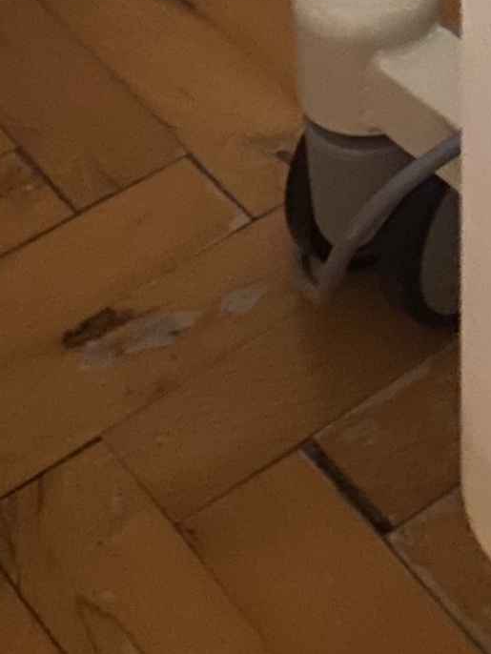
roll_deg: -3.3
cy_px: -106
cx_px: 709
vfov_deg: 19.2
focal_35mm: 97
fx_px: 1833
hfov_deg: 14.4
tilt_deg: -35.2
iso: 500
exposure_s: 1/8
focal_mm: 4.25
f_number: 1.8
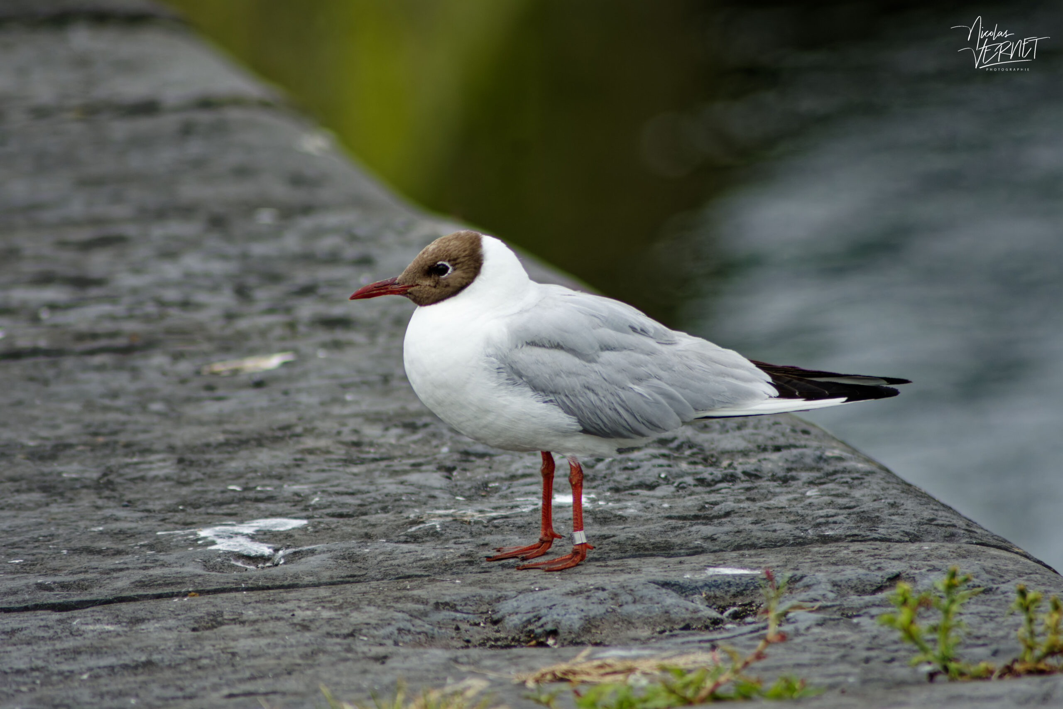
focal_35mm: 450
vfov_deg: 3.1
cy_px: 354
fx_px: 13287
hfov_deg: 4.6
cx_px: 532
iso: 800
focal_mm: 300
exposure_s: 1/2500
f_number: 6.3
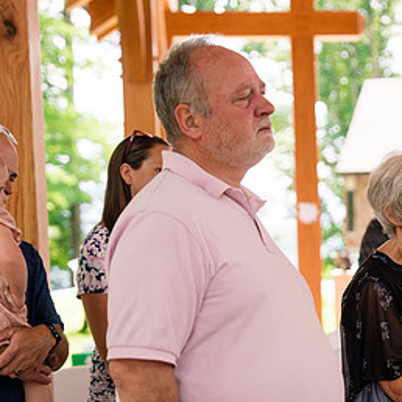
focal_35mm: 111
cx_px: 372
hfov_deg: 15.5
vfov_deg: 15.6
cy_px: 284
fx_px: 1458
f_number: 2.8
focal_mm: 58
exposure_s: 1/800
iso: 400
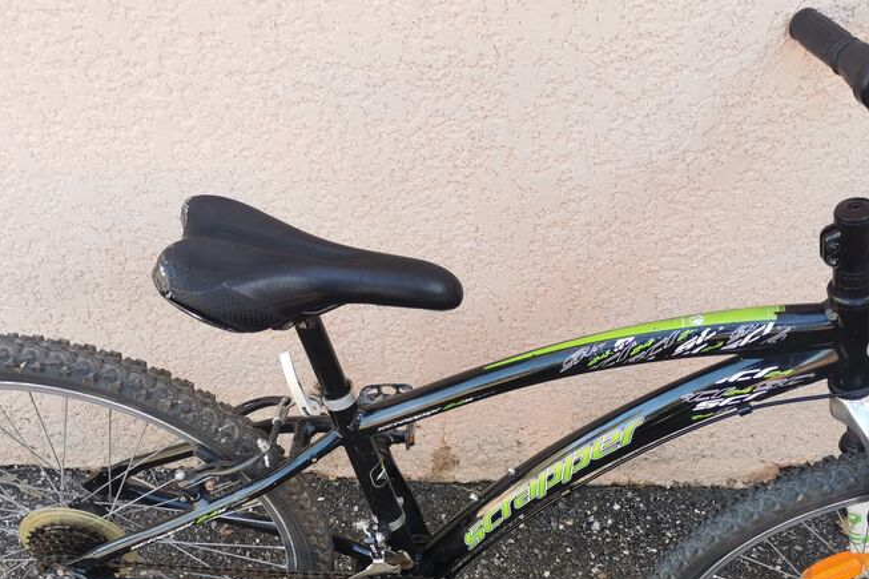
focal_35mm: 43
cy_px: 457
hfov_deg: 45.4
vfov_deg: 30.5
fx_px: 1038
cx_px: 471
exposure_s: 1/138
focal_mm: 5.58
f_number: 1.8
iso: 50
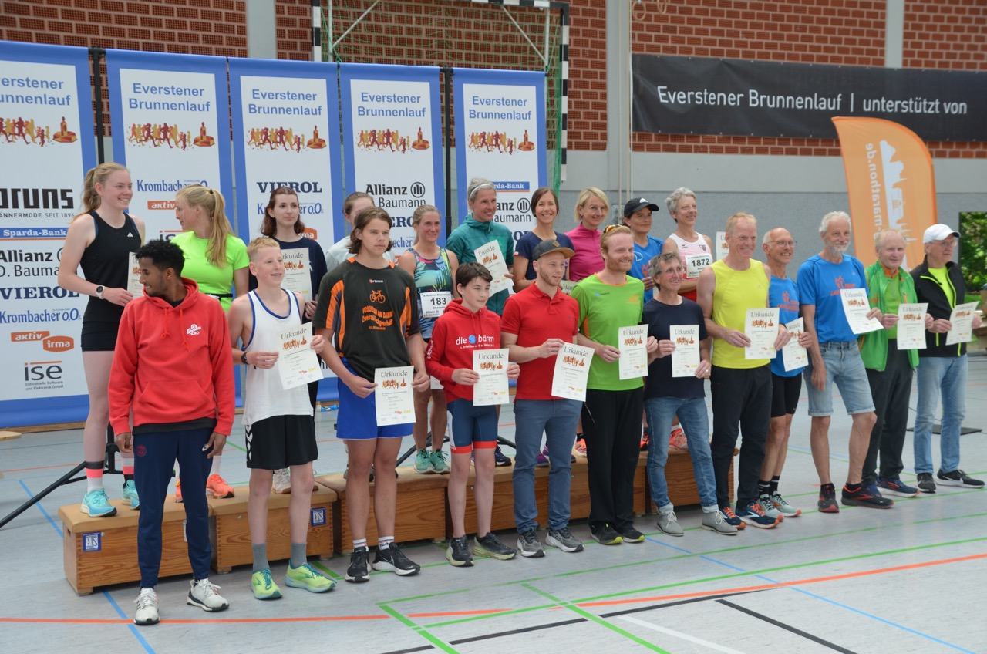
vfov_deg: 29.7
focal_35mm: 45
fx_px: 1231
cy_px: 327
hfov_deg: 43.7
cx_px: 494
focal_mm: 30
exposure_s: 1/125
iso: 400
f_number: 5.6
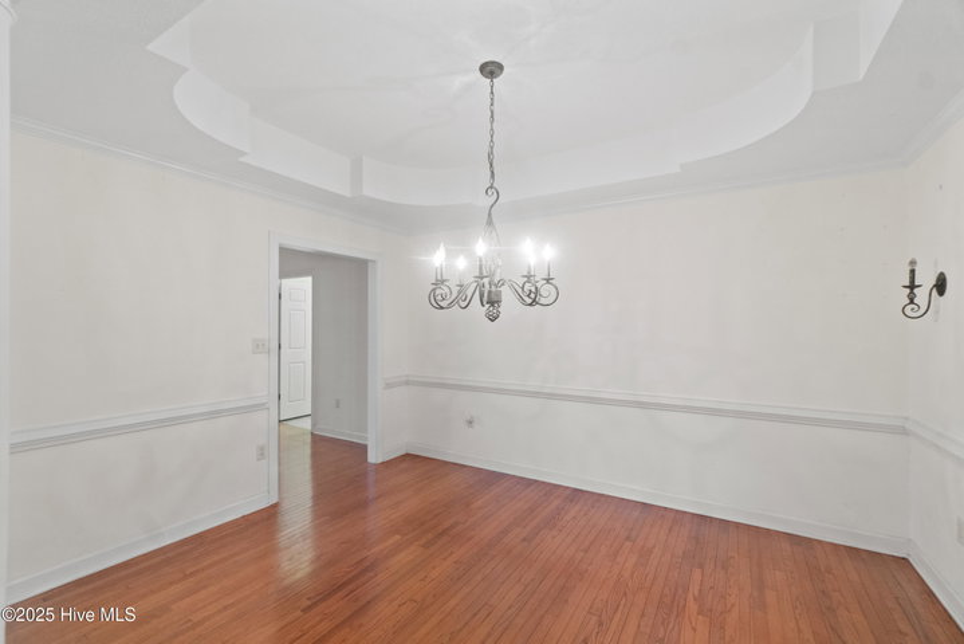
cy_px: 322
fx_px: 402
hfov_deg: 100.4
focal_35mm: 15
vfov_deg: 77.4
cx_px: 482
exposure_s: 1/1.67
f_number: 8
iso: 400
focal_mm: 10
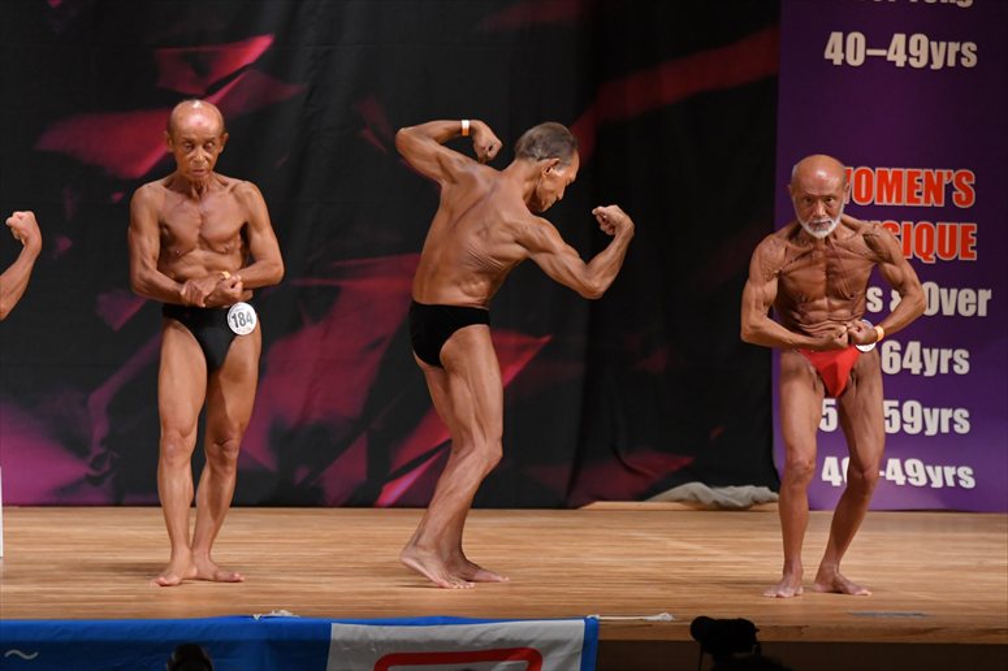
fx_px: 7137
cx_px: 504
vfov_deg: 5.4
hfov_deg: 8.1
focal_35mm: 255
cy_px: 336
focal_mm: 170
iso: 4000
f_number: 5.6
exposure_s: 1/400
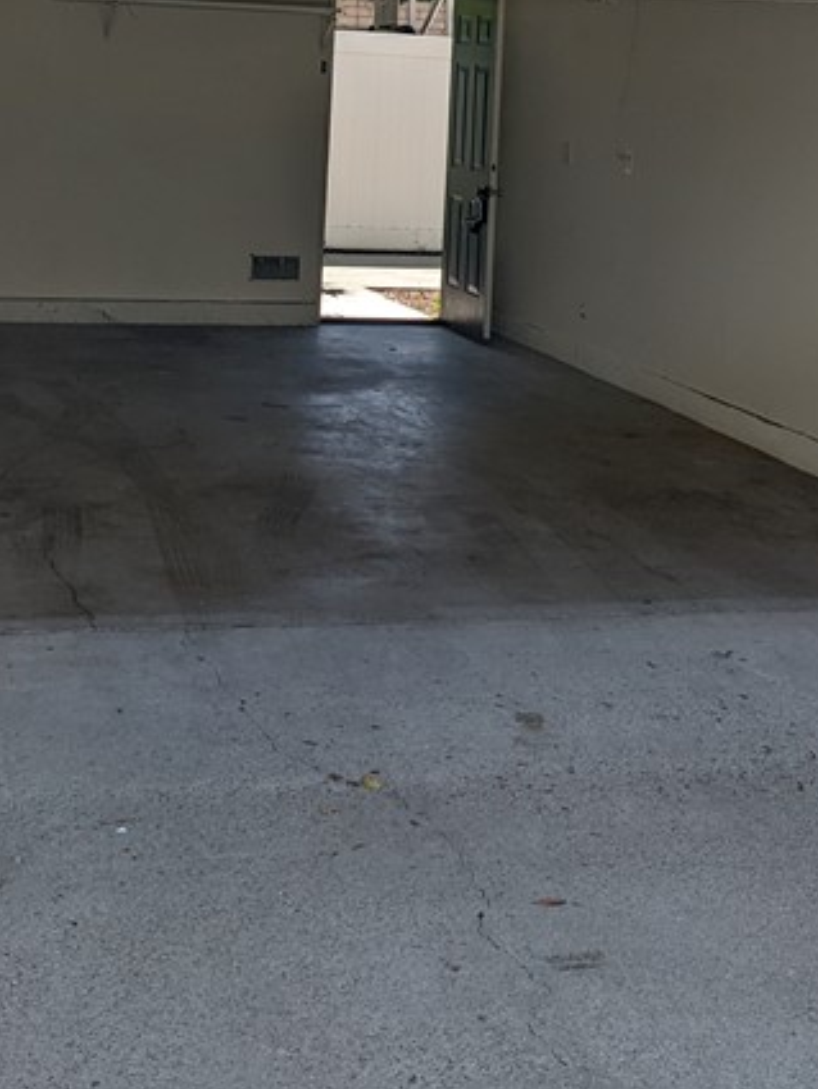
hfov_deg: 22.6
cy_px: -46
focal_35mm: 65
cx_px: 323
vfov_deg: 27.7
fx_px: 2047
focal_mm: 4.38
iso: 49
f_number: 1.73
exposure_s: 1/1381
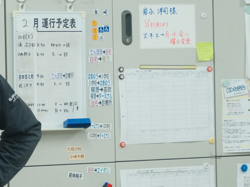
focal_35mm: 172
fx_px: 1242
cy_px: 89
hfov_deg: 11.3
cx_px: -56
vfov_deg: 8.6
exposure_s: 1/180
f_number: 6.4
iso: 3200
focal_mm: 45
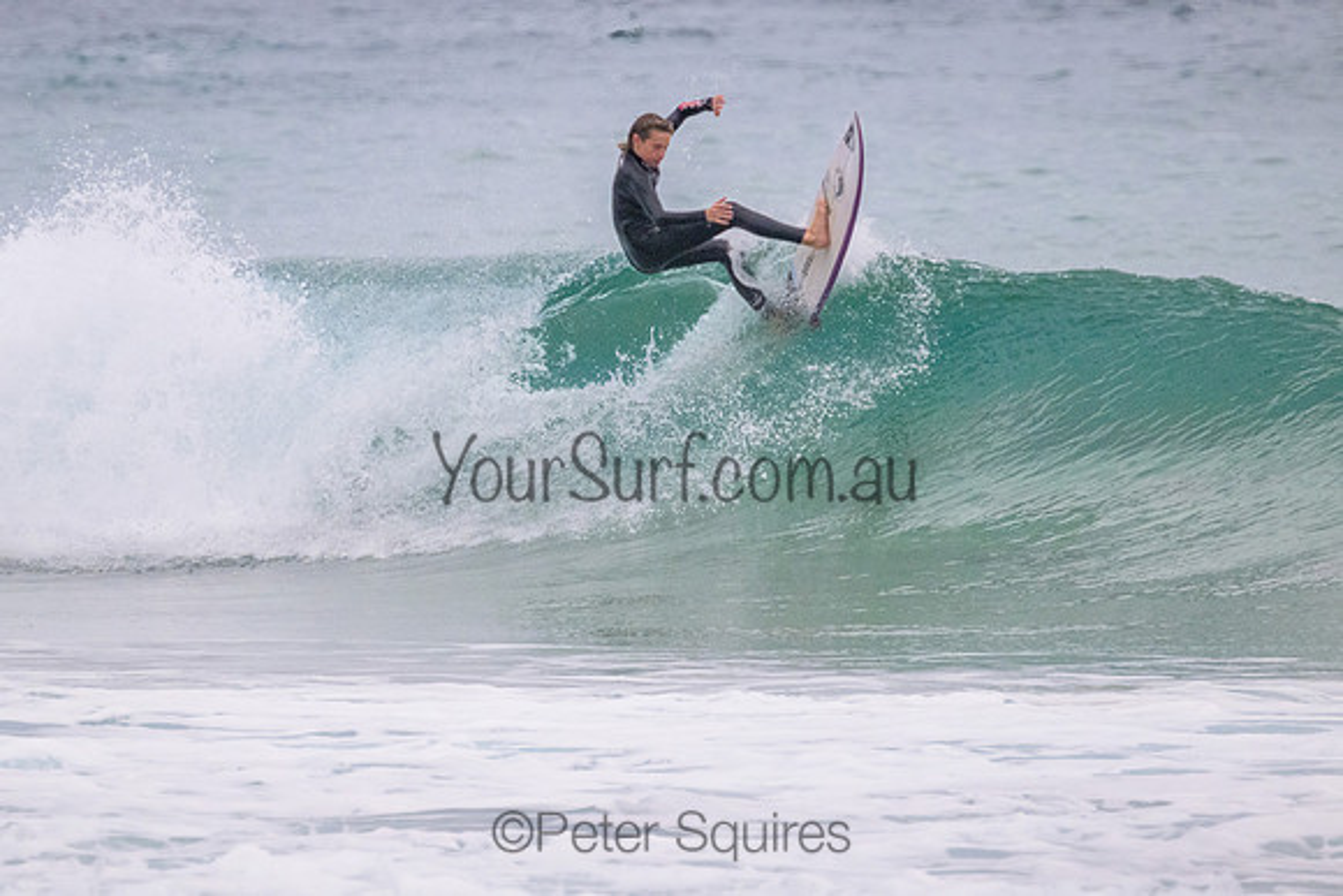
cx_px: 636
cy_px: 408
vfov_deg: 1.5
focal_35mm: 917
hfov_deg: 2.2
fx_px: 34222
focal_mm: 800
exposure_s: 1/1250
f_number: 11
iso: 4000
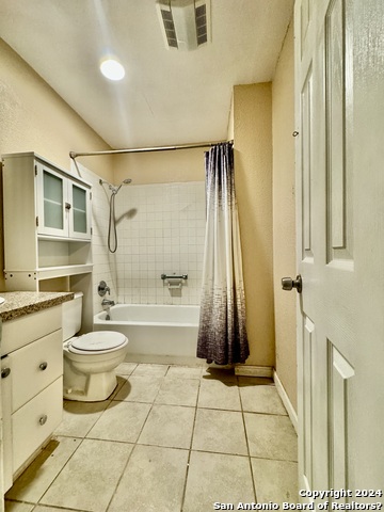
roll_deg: +1.0
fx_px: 207
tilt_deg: -0.6
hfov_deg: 85.7
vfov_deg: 102.1
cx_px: 192
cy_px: 256
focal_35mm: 14
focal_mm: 2.22
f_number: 2.2
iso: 400
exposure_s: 1/60
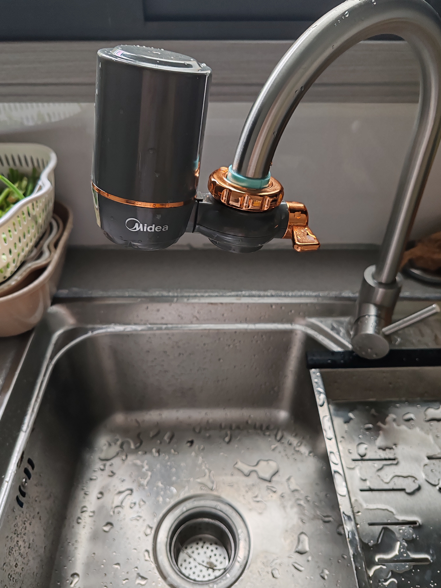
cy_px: 294
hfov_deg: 51.4
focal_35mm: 27
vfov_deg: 65.3
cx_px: 220
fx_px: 459
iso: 400
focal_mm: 6.12
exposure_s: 1/100
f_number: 1.9
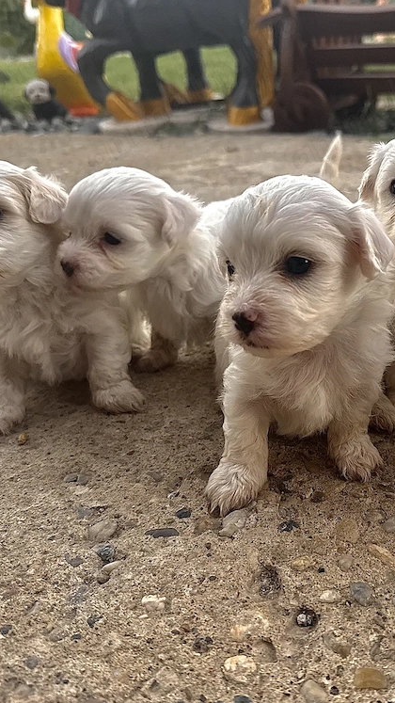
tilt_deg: -26.8
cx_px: 318
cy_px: 351
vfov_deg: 56.6
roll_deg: +2.6
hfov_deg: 32.7
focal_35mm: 35
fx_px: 652
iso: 200
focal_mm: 6.76
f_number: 1.78
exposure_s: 1/113
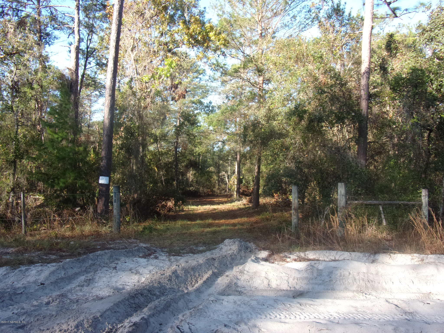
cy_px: 166
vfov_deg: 56.8
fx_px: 308
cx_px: 222
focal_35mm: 24
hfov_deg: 71.6
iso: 80
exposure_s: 1/160
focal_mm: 4.3
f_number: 3.3
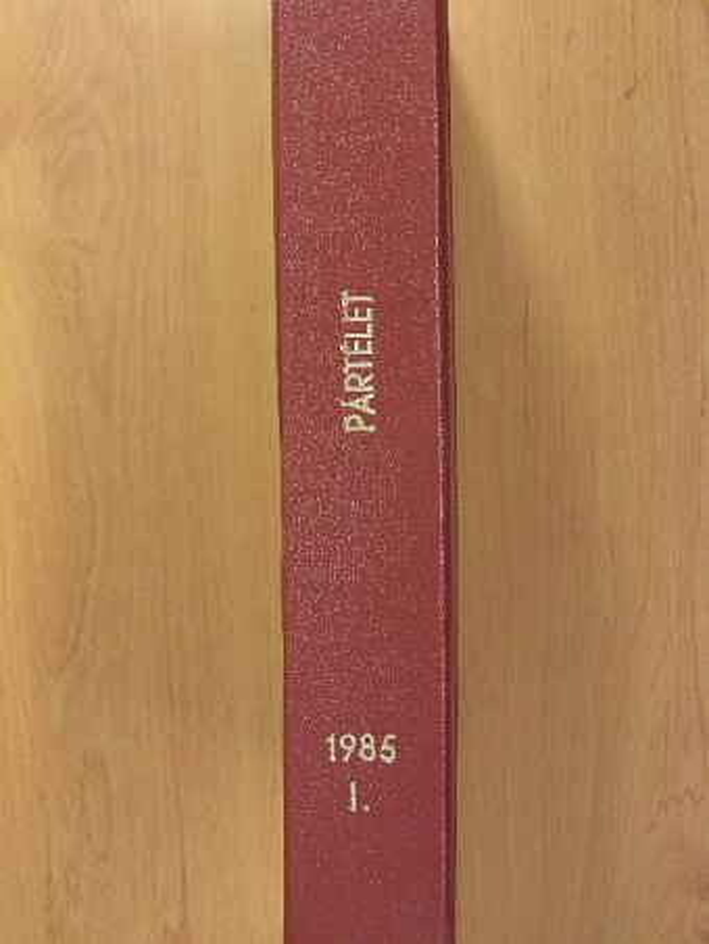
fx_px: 1310
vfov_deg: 39.6
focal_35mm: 48
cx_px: 354
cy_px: 472
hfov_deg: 30.3
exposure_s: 1/19.4
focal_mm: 8
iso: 100
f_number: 3.5
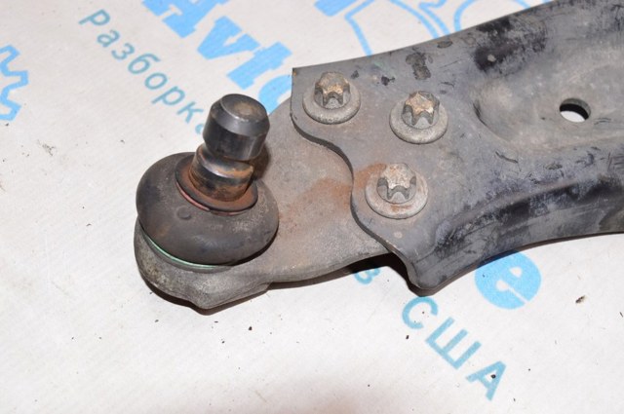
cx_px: 312
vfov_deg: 28.9
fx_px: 805
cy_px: 207
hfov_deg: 42.4
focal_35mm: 46
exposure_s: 1/125
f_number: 8
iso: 1600
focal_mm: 31
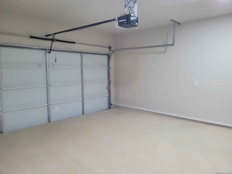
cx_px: 116
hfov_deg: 67.3
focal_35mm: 26
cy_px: 87
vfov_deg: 53.1
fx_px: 174
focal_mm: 5.4
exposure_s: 1/40
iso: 500
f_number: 1.8
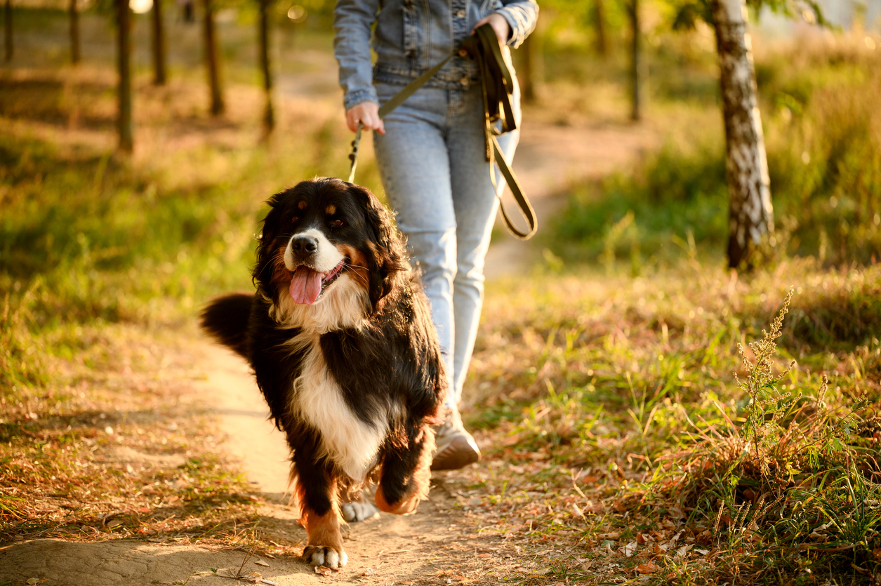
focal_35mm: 105
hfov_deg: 19.5
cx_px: 440
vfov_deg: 13.0
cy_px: 293
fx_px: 2568
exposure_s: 1/640
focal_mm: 105
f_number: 2.8
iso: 320
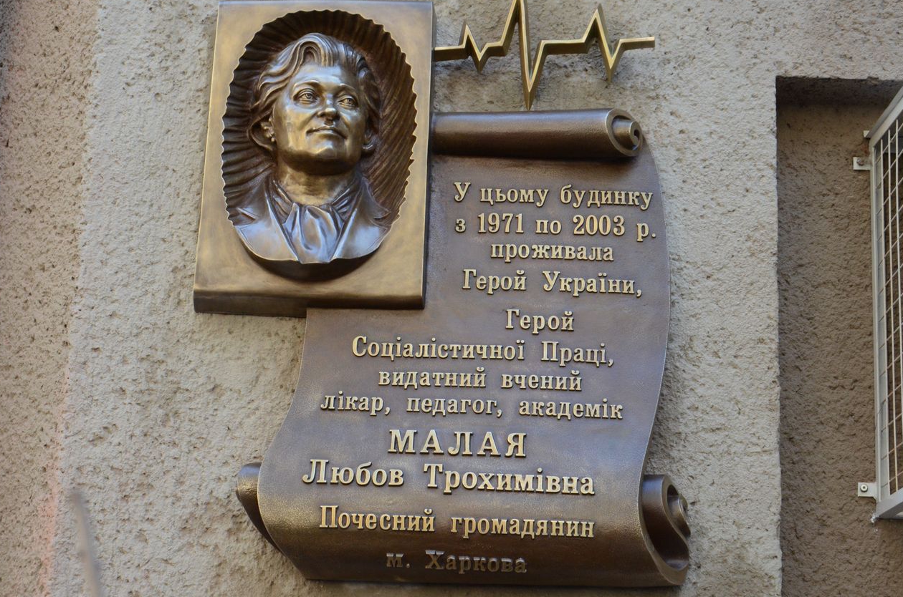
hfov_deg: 28.9
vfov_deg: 19.4
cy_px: 287
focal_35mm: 70
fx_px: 1752
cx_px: 411
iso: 1000
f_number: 8
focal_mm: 42
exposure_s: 1/250
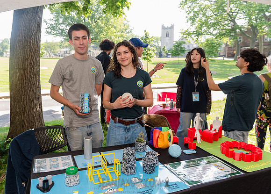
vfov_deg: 50.4
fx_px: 206
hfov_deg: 66.4
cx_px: 117
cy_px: 91
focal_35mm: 27
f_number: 3.2
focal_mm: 24
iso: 400
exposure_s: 1/400
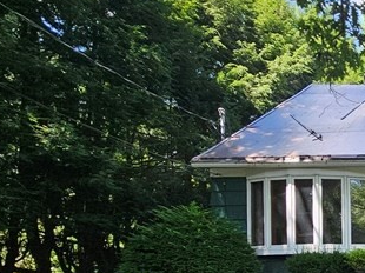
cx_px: 585
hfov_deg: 26.3
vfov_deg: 30.6
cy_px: 287
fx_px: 453
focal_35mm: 43
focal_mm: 2.2
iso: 50
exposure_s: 1/300
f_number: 2.2
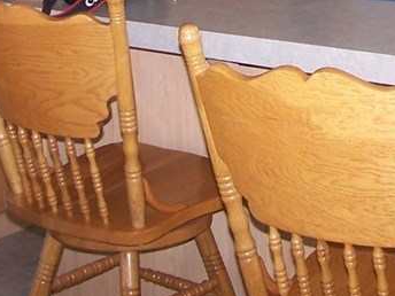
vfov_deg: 12.5
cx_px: 316
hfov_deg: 17.3
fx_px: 1289
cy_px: -130
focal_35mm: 113
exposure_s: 1/60
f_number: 2.8
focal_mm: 6.3
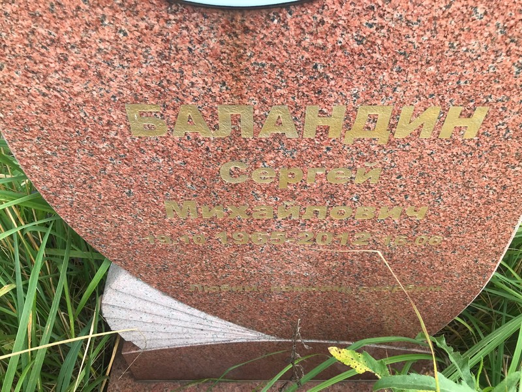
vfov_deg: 49.7
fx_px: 422
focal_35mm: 28
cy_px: 196
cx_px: 261
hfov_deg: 63.4
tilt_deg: -48.5
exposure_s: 1/443
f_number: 1.8
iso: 20
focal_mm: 3.99
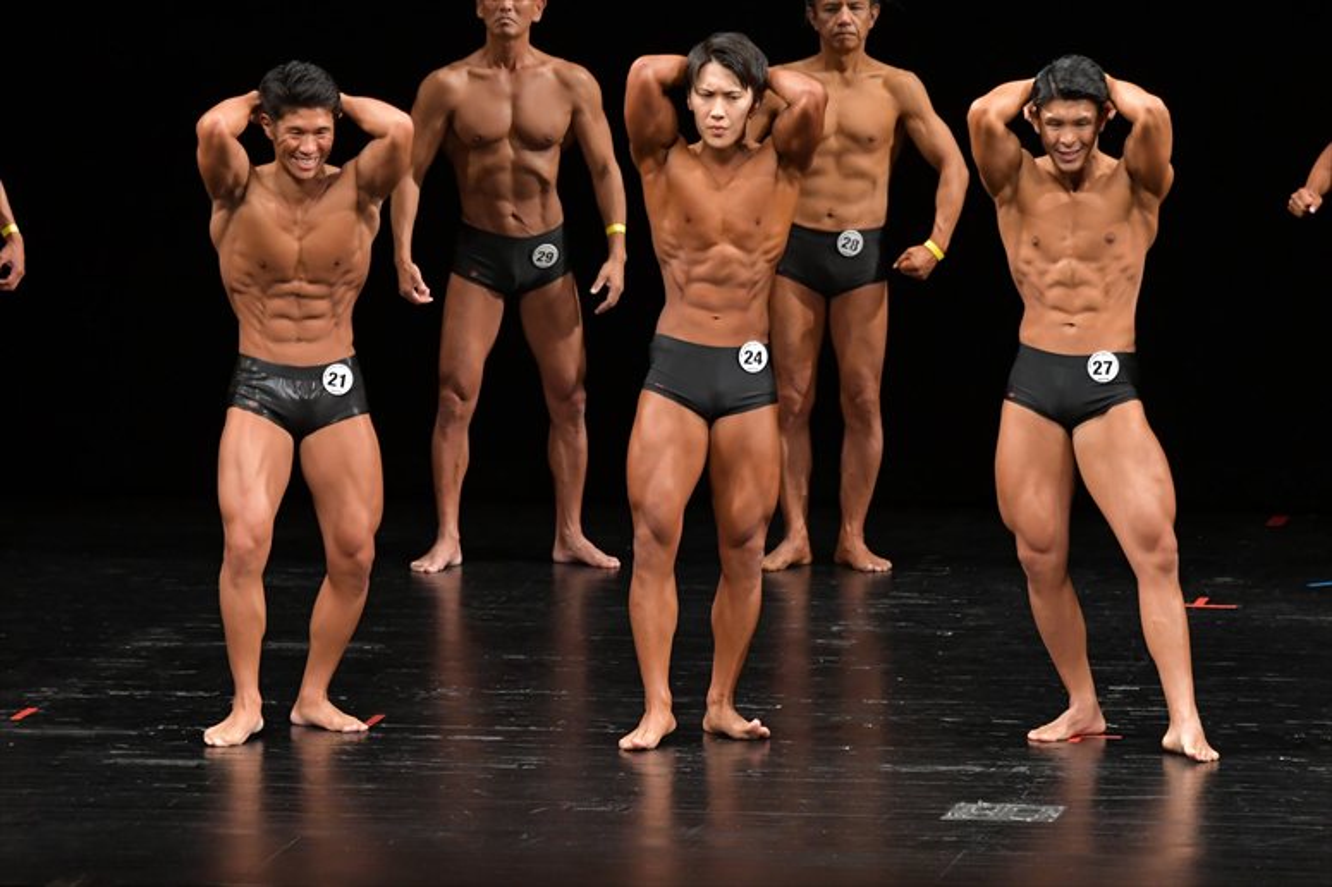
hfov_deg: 8.1
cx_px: 666
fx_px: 9431
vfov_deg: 5.4
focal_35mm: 255
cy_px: 444
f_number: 5.6
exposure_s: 1/400
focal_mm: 170
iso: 3200
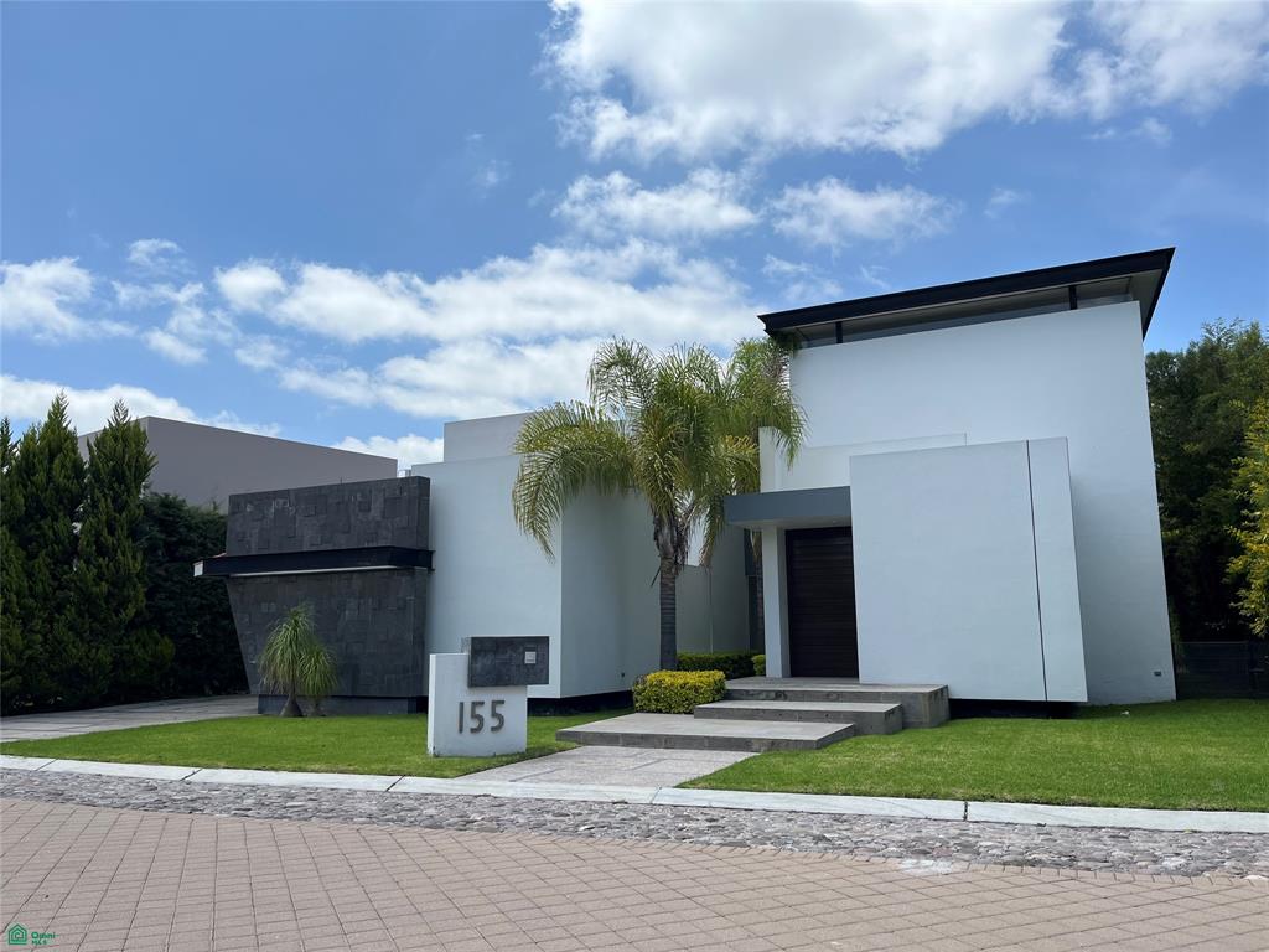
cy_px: 476
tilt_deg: +8.6
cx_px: 634
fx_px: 953
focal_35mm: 26
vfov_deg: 53.1
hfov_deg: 67.3
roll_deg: +0.7
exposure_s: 1/5076
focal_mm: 5.1
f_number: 1.6
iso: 50
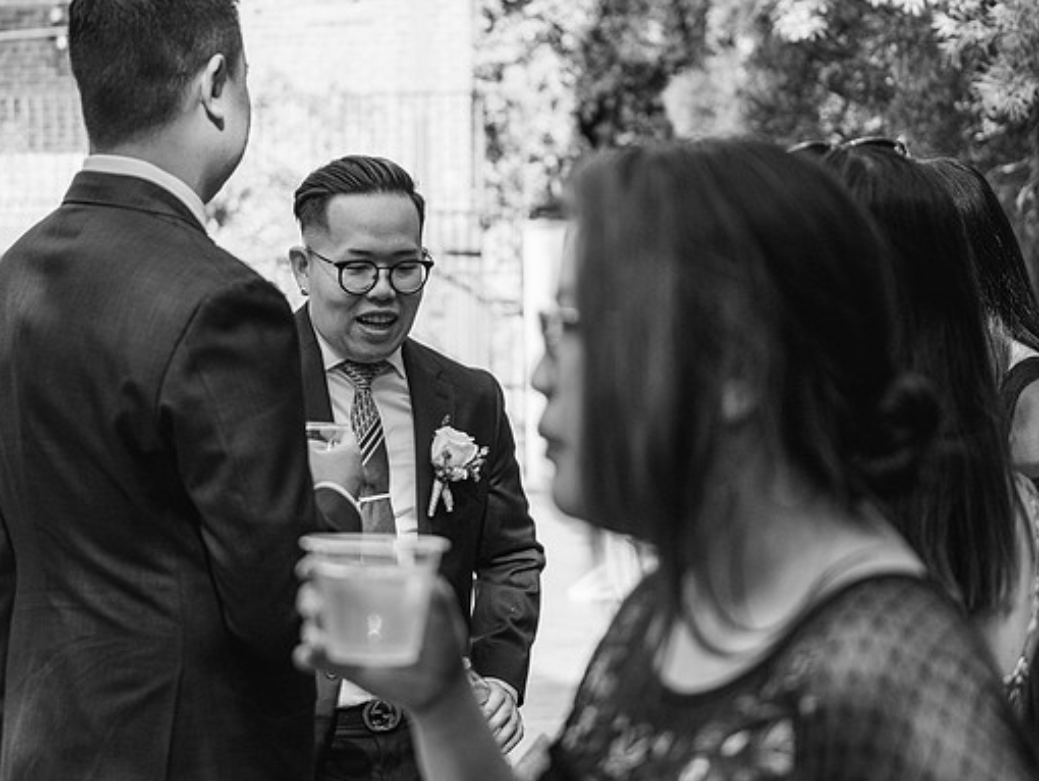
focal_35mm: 82
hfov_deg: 23.8
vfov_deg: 18.0
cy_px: 393
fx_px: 2462
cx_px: 464
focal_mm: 50
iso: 320
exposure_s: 1/1500
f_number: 2.8
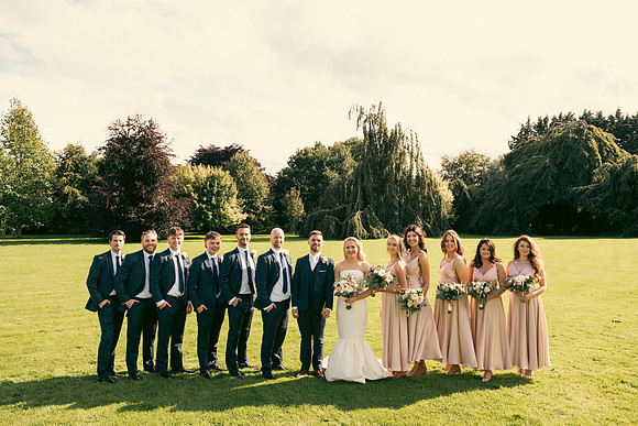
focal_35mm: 28
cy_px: 213
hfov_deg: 65.5
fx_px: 496
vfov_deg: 46.4
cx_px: 319
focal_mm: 28
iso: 100
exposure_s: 1/320
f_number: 5
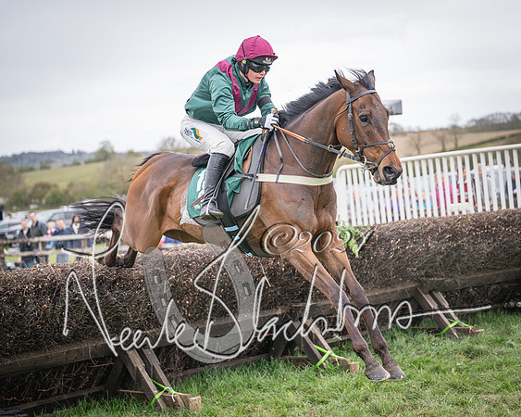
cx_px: 263
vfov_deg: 19.4
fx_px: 1215
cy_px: 208
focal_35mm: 79
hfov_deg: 24.2
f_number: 2.8
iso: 800
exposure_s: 1/1600
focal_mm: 70
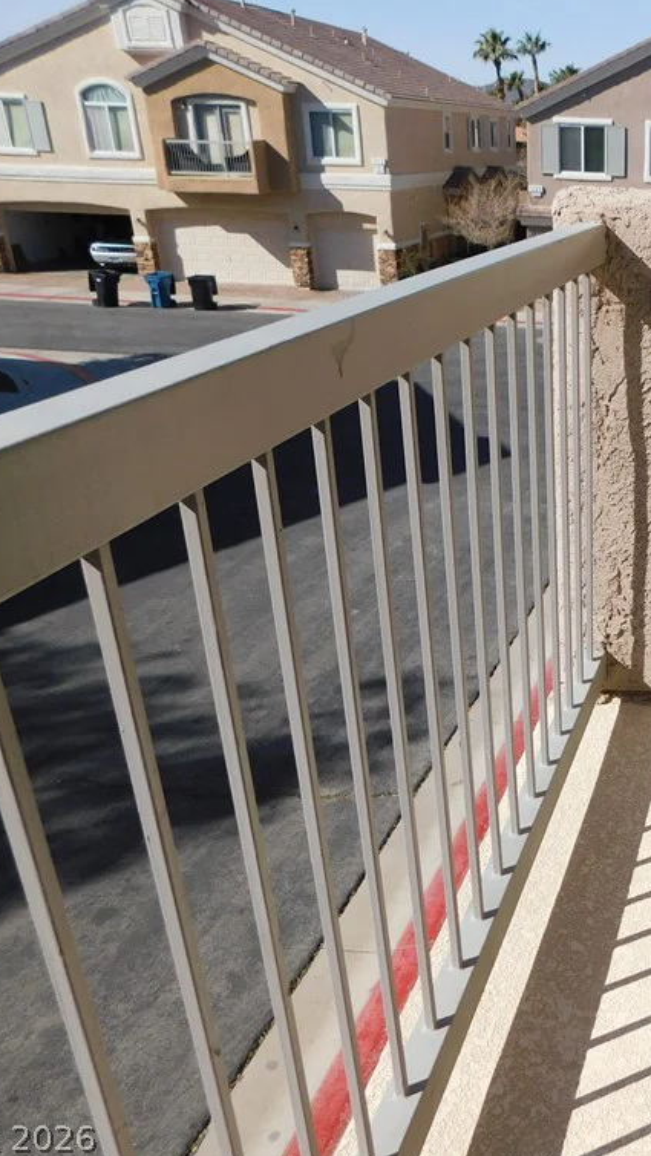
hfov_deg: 31.0
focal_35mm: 34
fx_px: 1043
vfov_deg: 58.0
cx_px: 712
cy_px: 576
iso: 125
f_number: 6
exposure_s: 1/500
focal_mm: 4
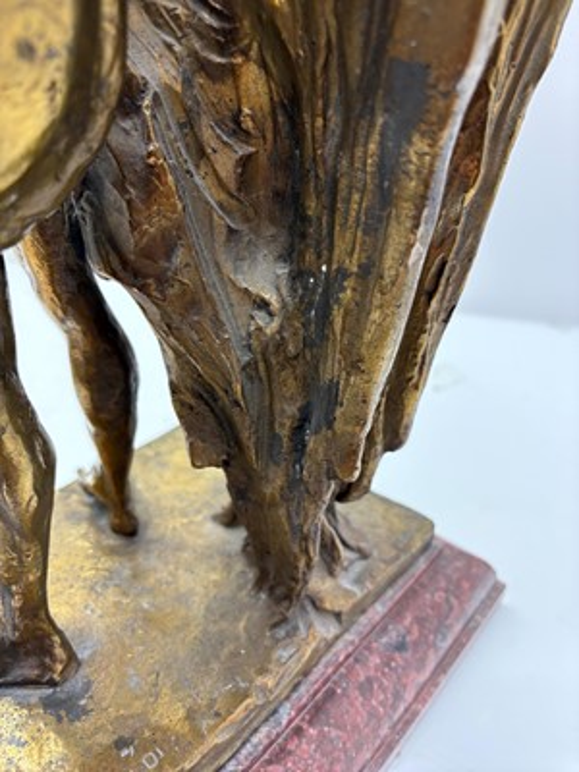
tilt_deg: -28.5
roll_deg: -2.7
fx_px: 580
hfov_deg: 53.1
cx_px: 290
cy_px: 386
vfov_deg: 67.3
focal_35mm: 26
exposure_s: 1/50
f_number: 1.6
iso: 80
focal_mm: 5.96
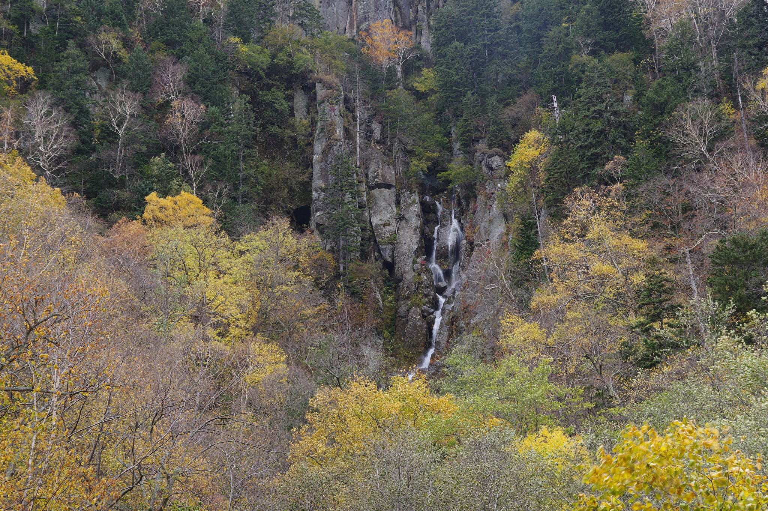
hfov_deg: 25.5
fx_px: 1695
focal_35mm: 80
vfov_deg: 17.1
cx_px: 384
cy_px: 256
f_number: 9
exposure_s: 1/30
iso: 200
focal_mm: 53
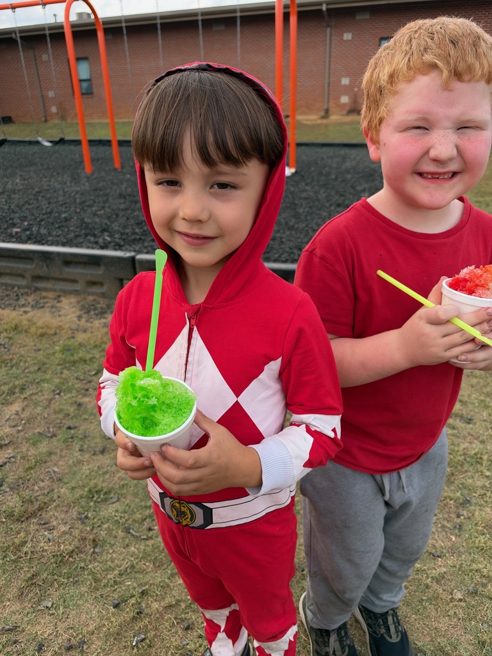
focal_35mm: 24
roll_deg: +0.6
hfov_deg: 56.8
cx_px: 246
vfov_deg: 71.6
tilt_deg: -24.3
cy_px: 328
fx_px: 455
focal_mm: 6.93
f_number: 1.8
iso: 80
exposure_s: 1/1116
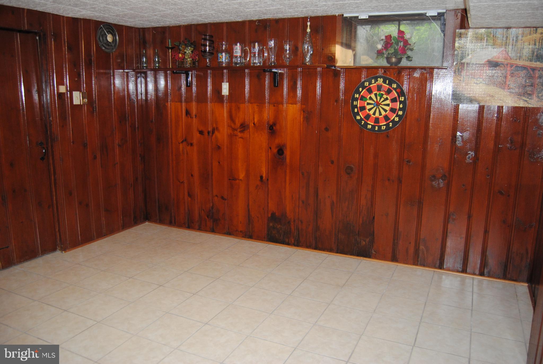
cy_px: 182
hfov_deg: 67.3
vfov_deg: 48.1
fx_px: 408
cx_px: 272
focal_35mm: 27
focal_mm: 18
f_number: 4
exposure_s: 1/60
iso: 400
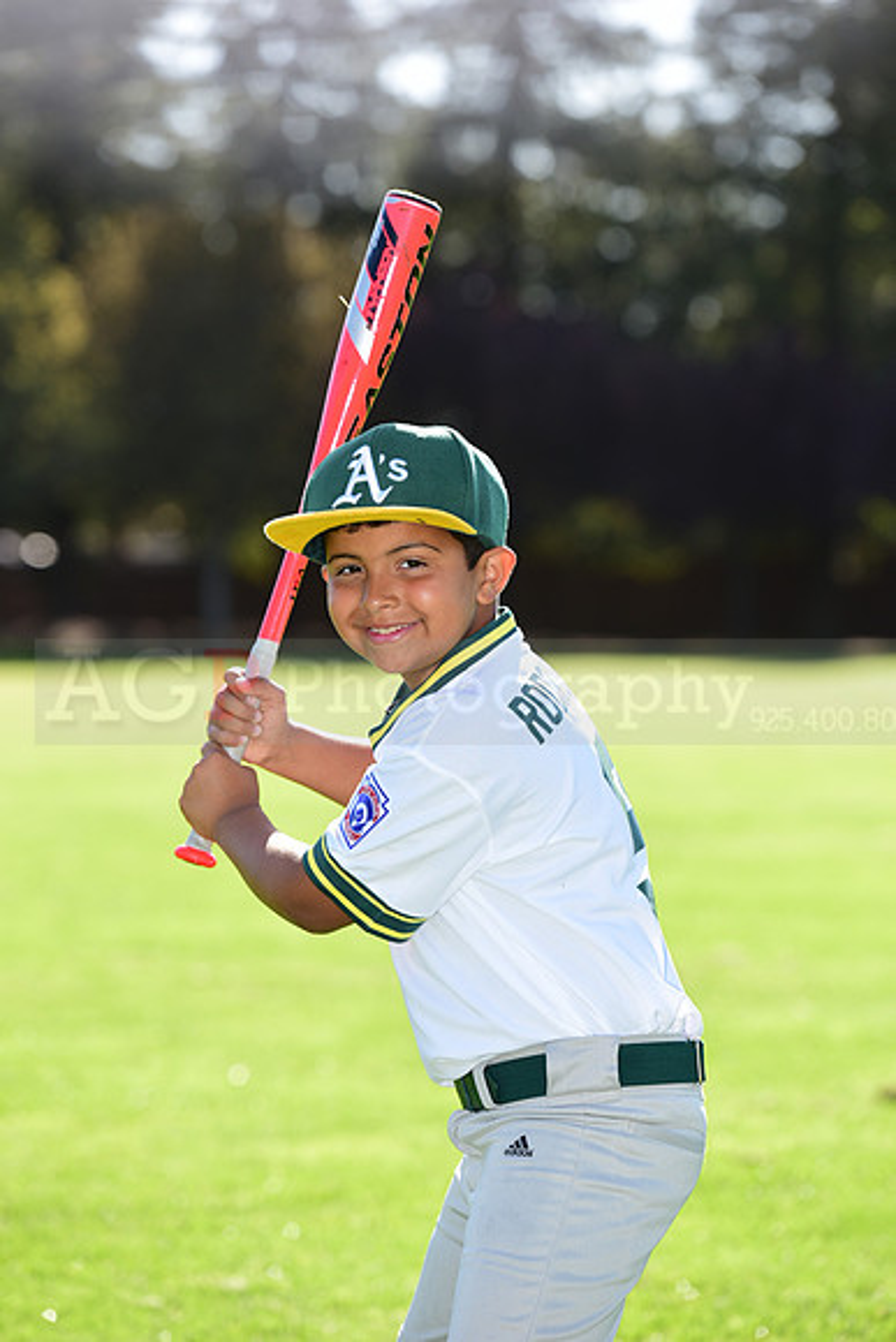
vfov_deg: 12.4
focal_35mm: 165
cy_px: 671
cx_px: 448
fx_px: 6156
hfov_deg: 8.3
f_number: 4.5
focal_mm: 165
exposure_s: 1/320
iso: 125
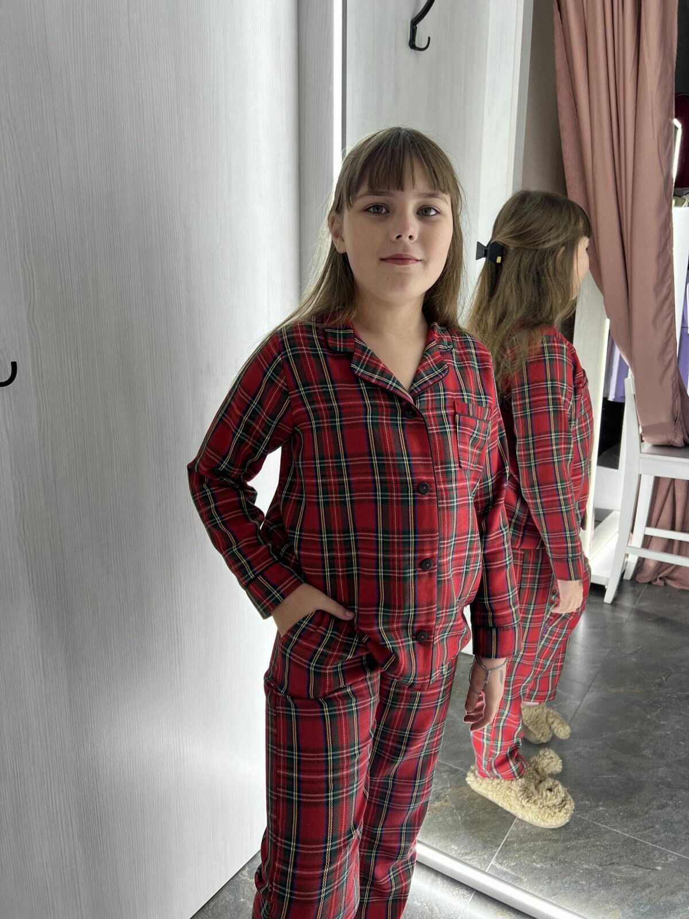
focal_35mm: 26
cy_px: 460
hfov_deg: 53.1
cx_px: 344
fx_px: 690
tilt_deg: -12.3
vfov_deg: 67.3
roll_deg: -1.1
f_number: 1.5
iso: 80
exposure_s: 1/121
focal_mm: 5.7
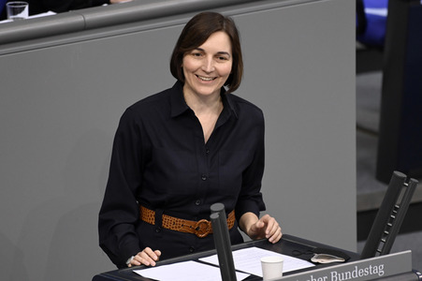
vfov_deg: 3.3
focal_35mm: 420
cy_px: 140
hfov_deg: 4.9
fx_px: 4920
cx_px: 211
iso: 5000
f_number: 5.6
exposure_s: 1/250
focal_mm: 420
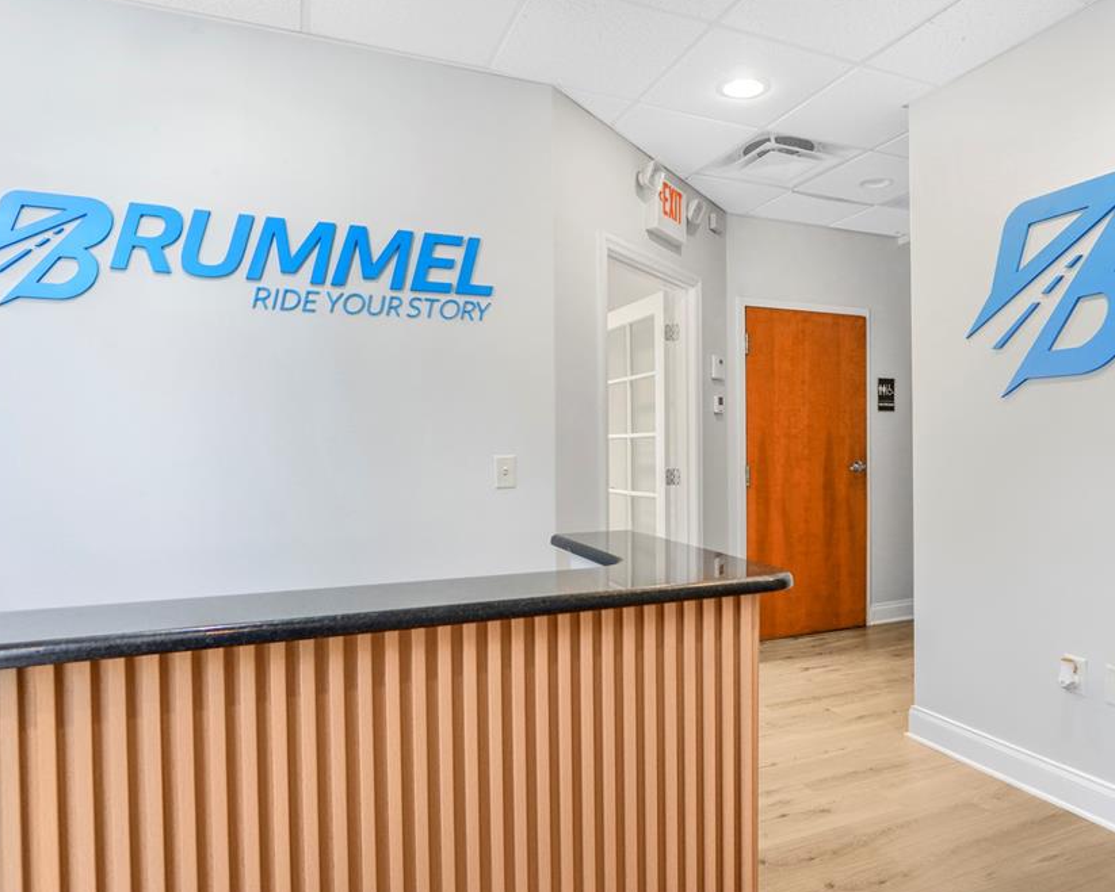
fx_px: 693
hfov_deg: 77.2
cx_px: 638
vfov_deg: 65.6
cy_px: 441
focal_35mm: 21
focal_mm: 12
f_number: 2.2
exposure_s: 1/25
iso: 100
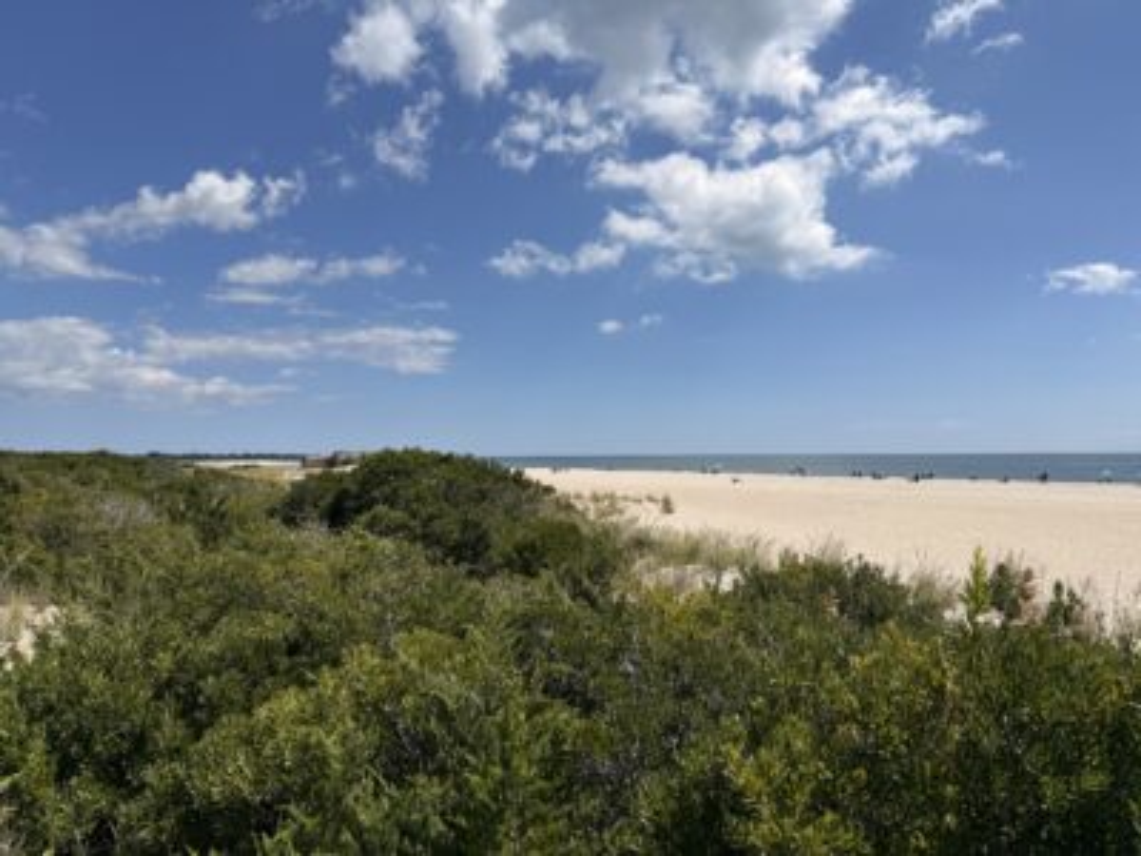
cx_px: 570
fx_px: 791
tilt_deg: +1.8
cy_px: 428
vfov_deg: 56.8
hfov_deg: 71.6
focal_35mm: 24
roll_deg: +0.1
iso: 80
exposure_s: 1/9091
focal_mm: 6.76
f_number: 1.78
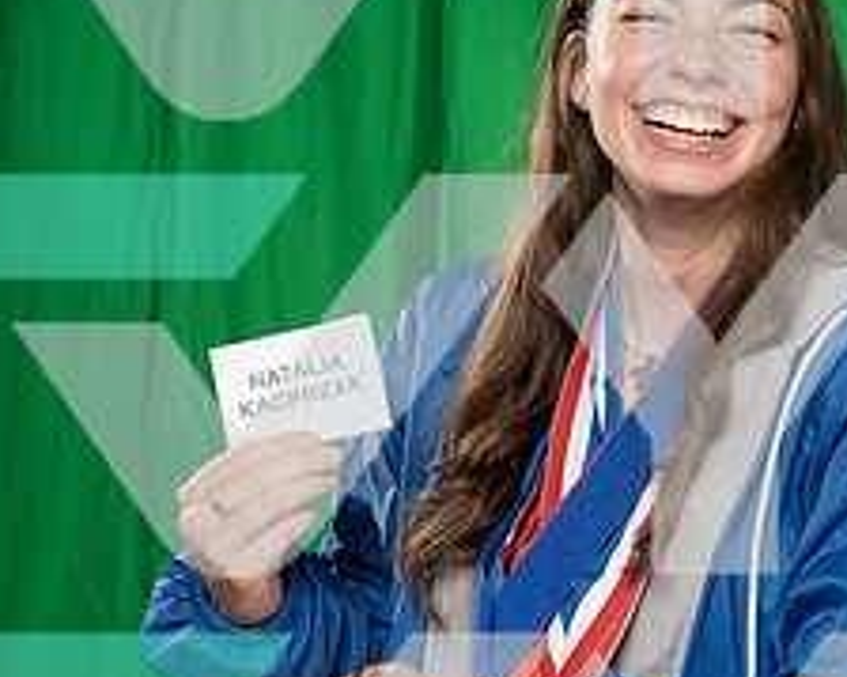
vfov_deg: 16.2
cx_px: 873
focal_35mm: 95
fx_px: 2380
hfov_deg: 19.5
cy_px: 376
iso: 200
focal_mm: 39
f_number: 5.6
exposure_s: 1/250
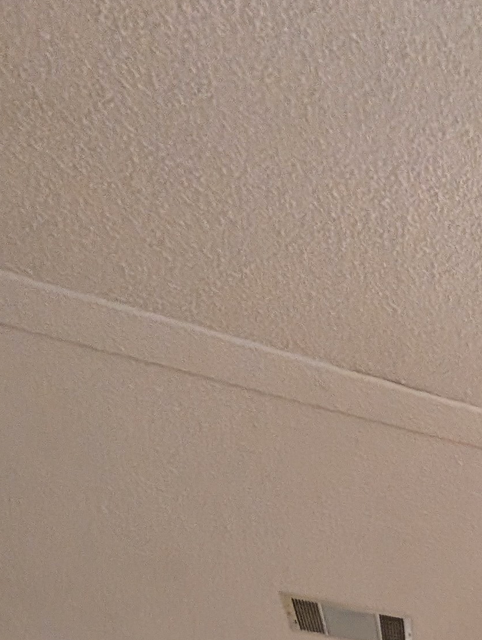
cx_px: 870
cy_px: 1140
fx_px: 815
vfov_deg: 22.9
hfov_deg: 21.4
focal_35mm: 44
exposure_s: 1/120
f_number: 1.7
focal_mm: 2.02
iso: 116
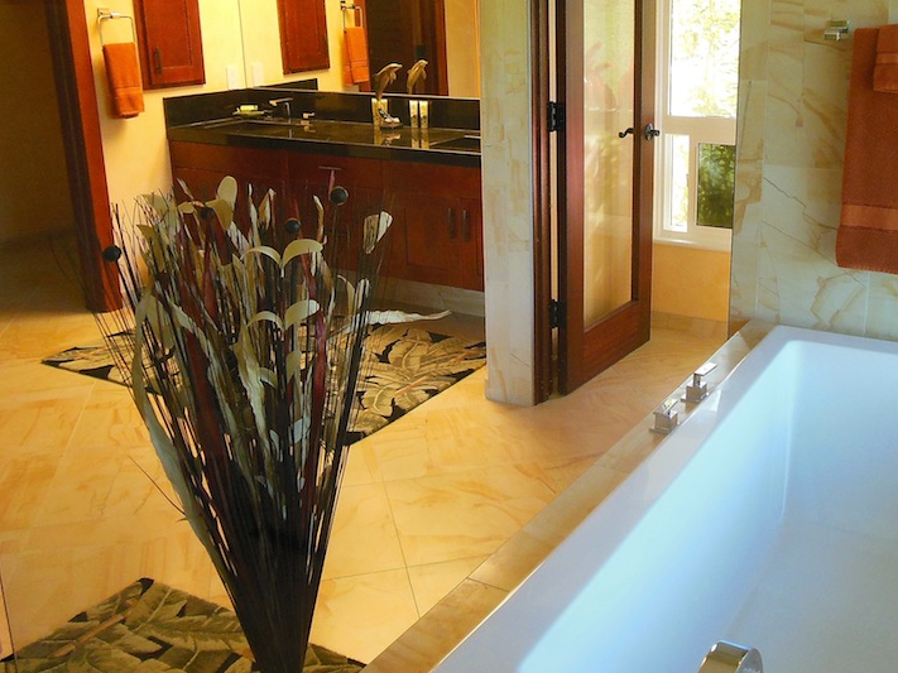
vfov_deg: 39.5
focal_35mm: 36
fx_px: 934
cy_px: 269
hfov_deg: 50.9
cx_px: 551
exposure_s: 1/30
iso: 400
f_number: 3.2
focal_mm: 4.5
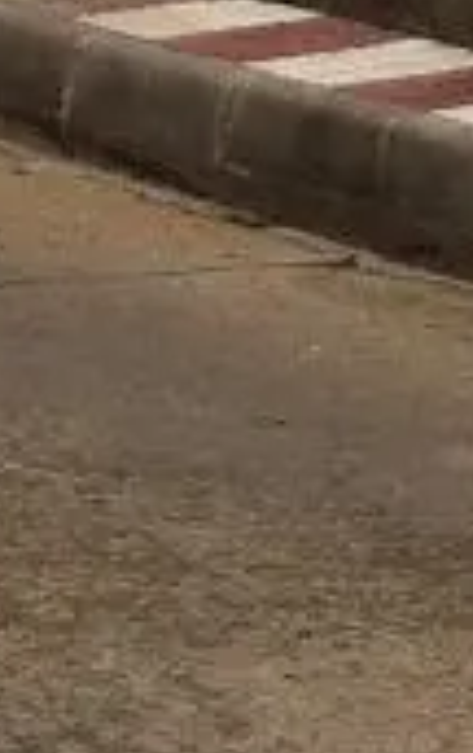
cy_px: -508
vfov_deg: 7.3
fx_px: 5735
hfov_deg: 4.5
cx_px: 1528
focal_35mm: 279
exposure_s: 1/1077
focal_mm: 3.85
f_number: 2.8
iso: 80
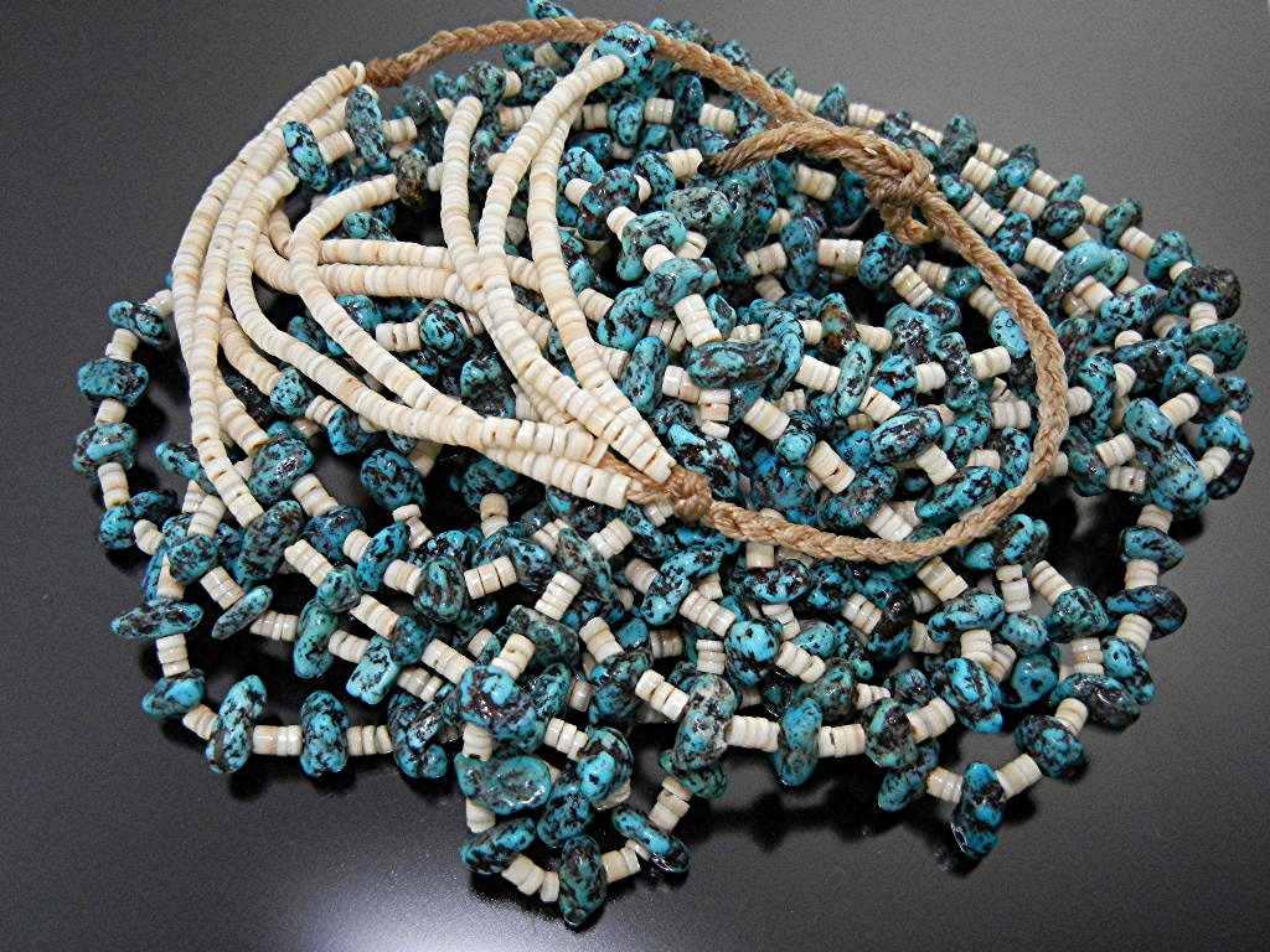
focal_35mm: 39
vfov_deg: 36.8
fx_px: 1431
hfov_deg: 47.9
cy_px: 476
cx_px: 635
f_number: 7.4
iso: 800
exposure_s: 1/30
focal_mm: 7.1
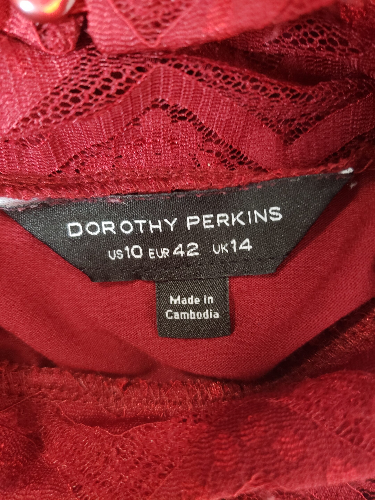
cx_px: 188
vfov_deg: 67.3
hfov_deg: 53.1
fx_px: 376
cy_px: 250
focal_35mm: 26
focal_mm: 4.3
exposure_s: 1/10
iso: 250
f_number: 1.5
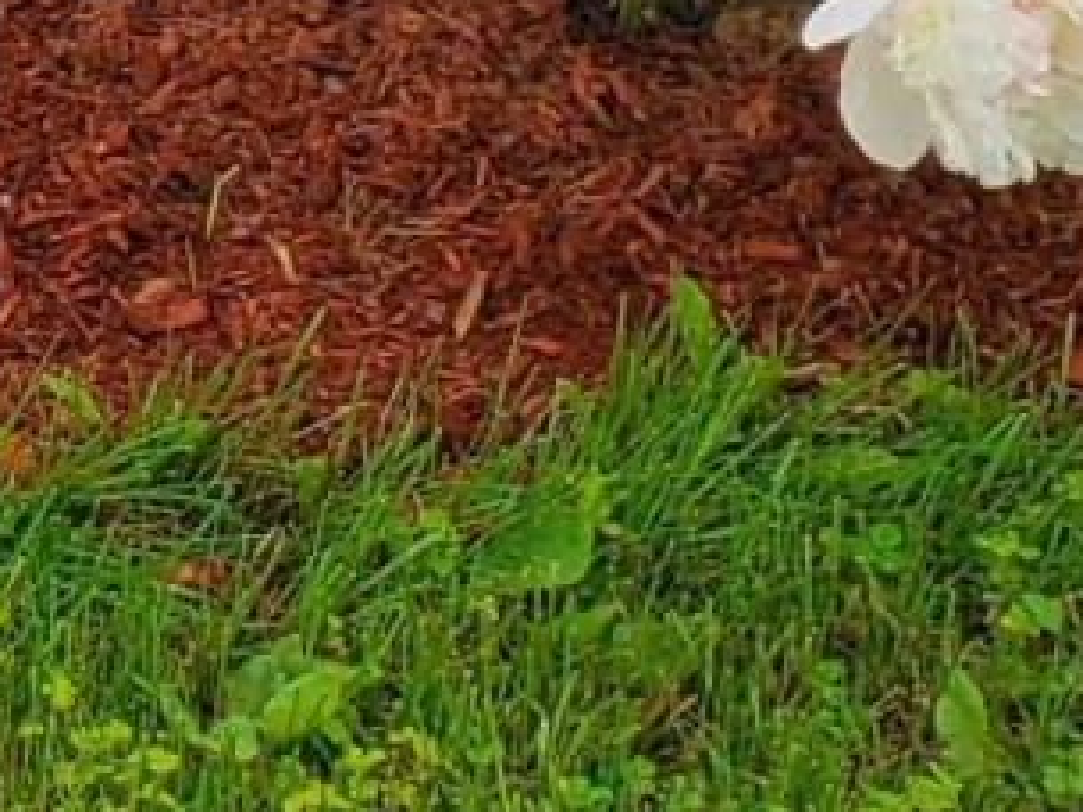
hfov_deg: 10.5
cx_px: -1190
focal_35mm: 171
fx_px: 5350
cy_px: -983
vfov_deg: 8.1
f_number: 2.4
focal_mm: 4.3
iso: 50
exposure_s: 1/410
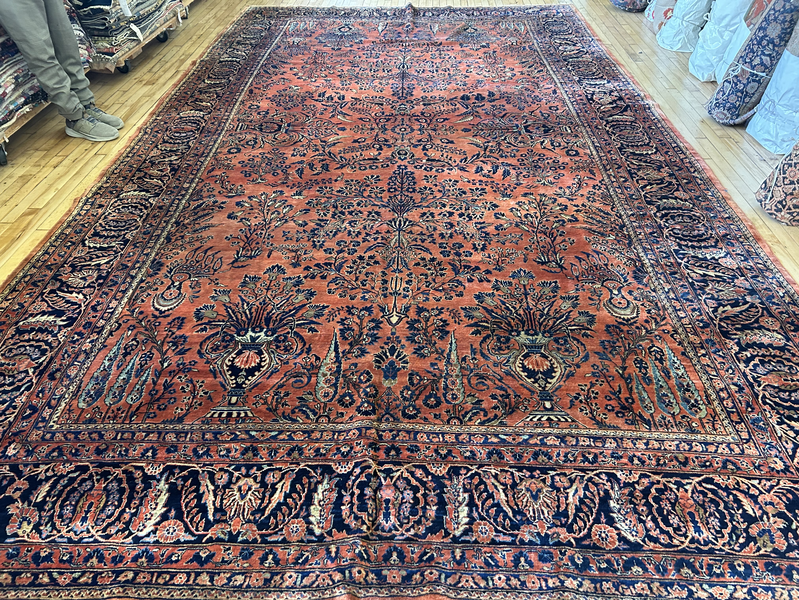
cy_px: 300
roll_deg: +0.3
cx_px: 400
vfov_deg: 53.1
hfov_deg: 67.3
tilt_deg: -38.8
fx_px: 600
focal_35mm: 26
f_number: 1.5
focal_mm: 5.7
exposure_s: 1/60
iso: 400
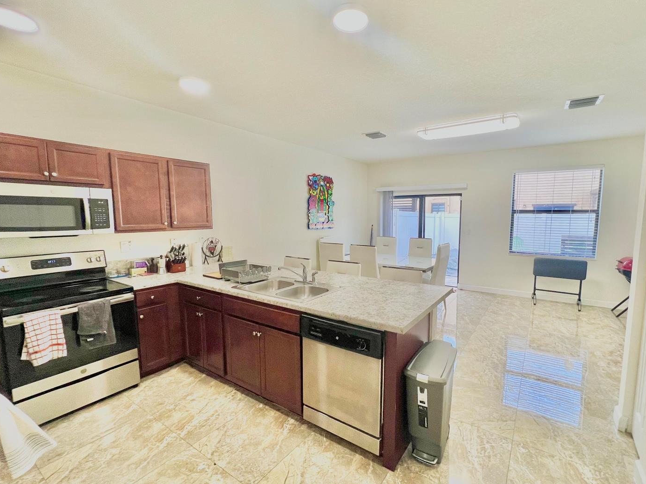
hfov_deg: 97.9
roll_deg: -0.3
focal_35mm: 15
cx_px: 352
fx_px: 280
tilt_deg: -7.2
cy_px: 249
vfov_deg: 81.7
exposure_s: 1/120
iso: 100
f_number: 1.8
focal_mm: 1.57
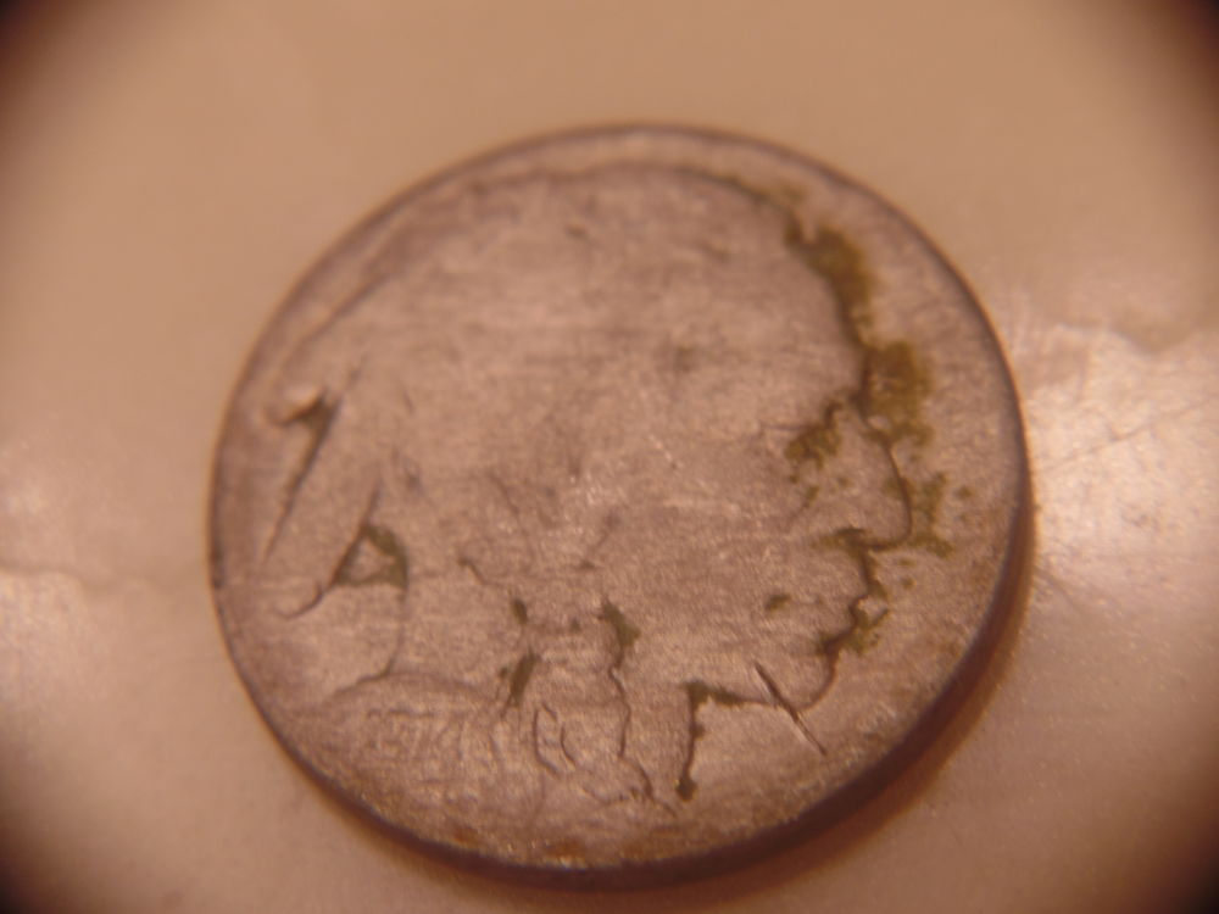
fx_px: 2747
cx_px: 610
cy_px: 457
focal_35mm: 78
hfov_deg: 25.0
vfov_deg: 18.9
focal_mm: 13.9
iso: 80
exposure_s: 1/45
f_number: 3.8
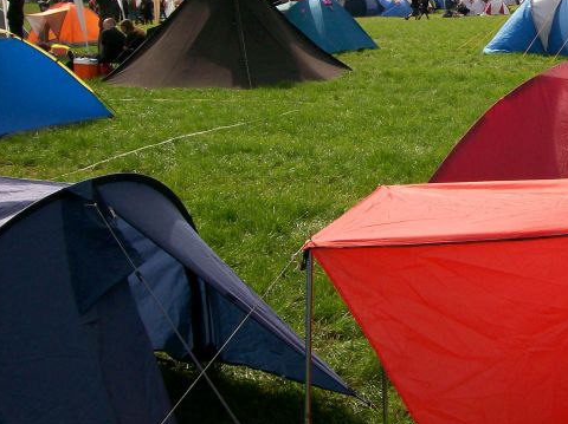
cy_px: 100
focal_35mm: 60
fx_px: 984
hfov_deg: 31.3
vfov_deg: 24.1
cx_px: 466
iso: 80
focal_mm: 6
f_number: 4.8
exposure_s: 1/907
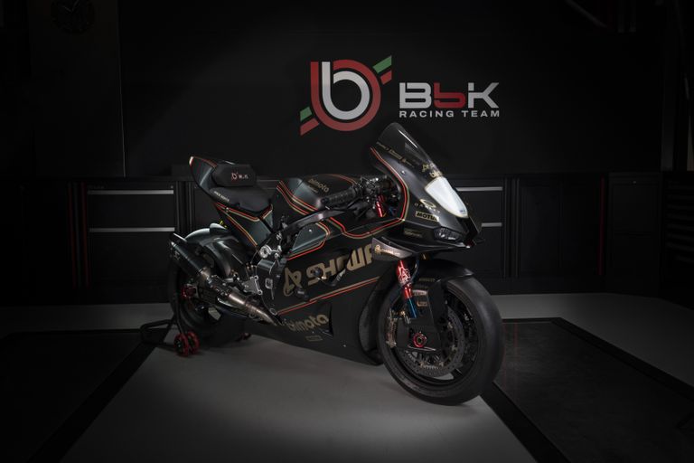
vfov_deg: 42.3
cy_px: 232
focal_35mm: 31
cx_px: 347
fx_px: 598
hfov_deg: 60.3
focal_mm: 31
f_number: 6.3
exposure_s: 1/50
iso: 640
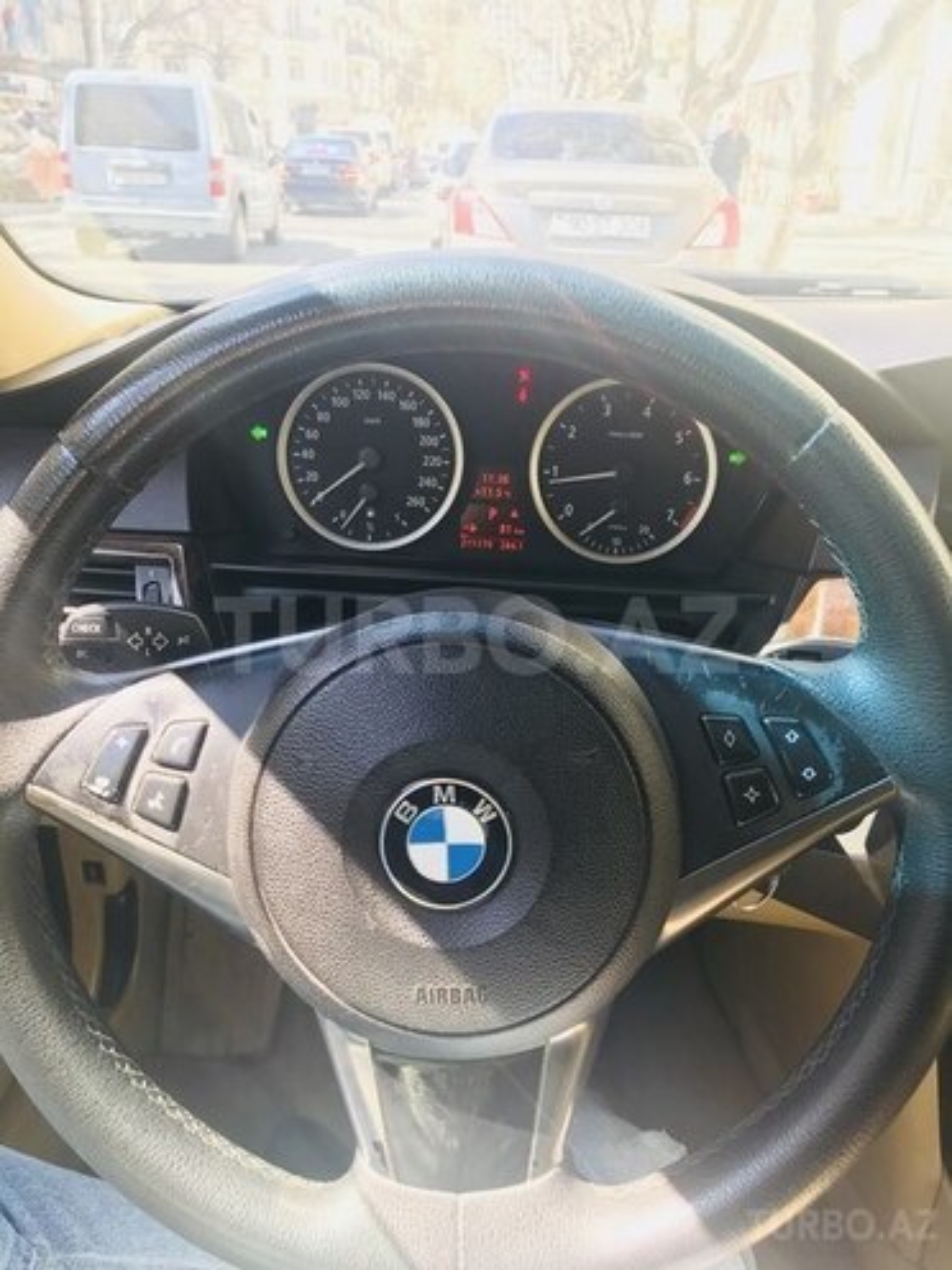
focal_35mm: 28
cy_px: 635
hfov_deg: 49.7
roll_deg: -1.1
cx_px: 476
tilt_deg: -23.1
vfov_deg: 63.4
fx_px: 1027
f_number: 1.8
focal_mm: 3.99
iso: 20
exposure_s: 1/120
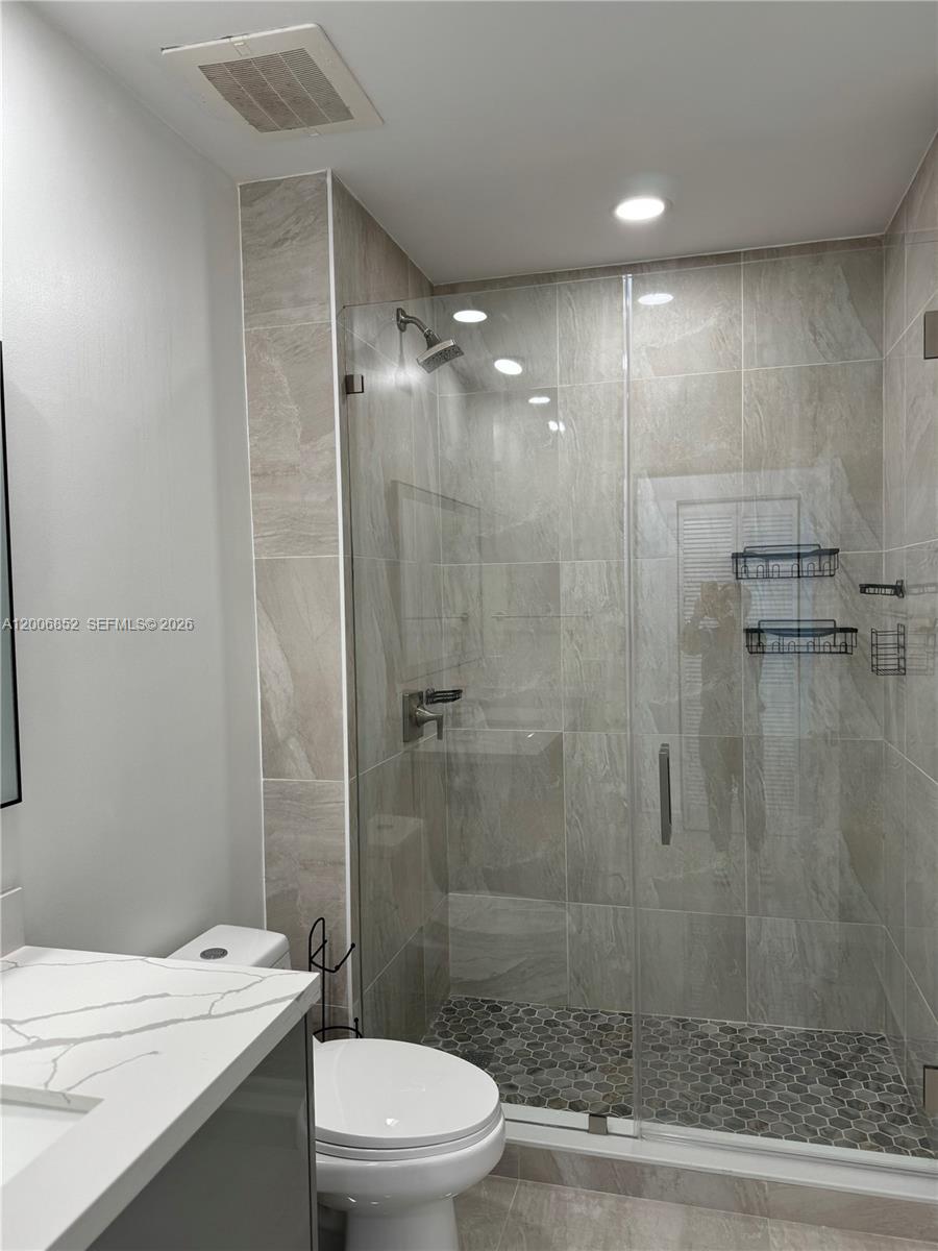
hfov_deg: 56.8
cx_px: 469
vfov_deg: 71.6
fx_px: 867
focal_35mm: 24
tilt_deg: -3.2
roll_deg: +1.7
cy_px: 626
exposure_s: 1/120
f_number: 1.78
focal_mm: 6.76
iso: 100
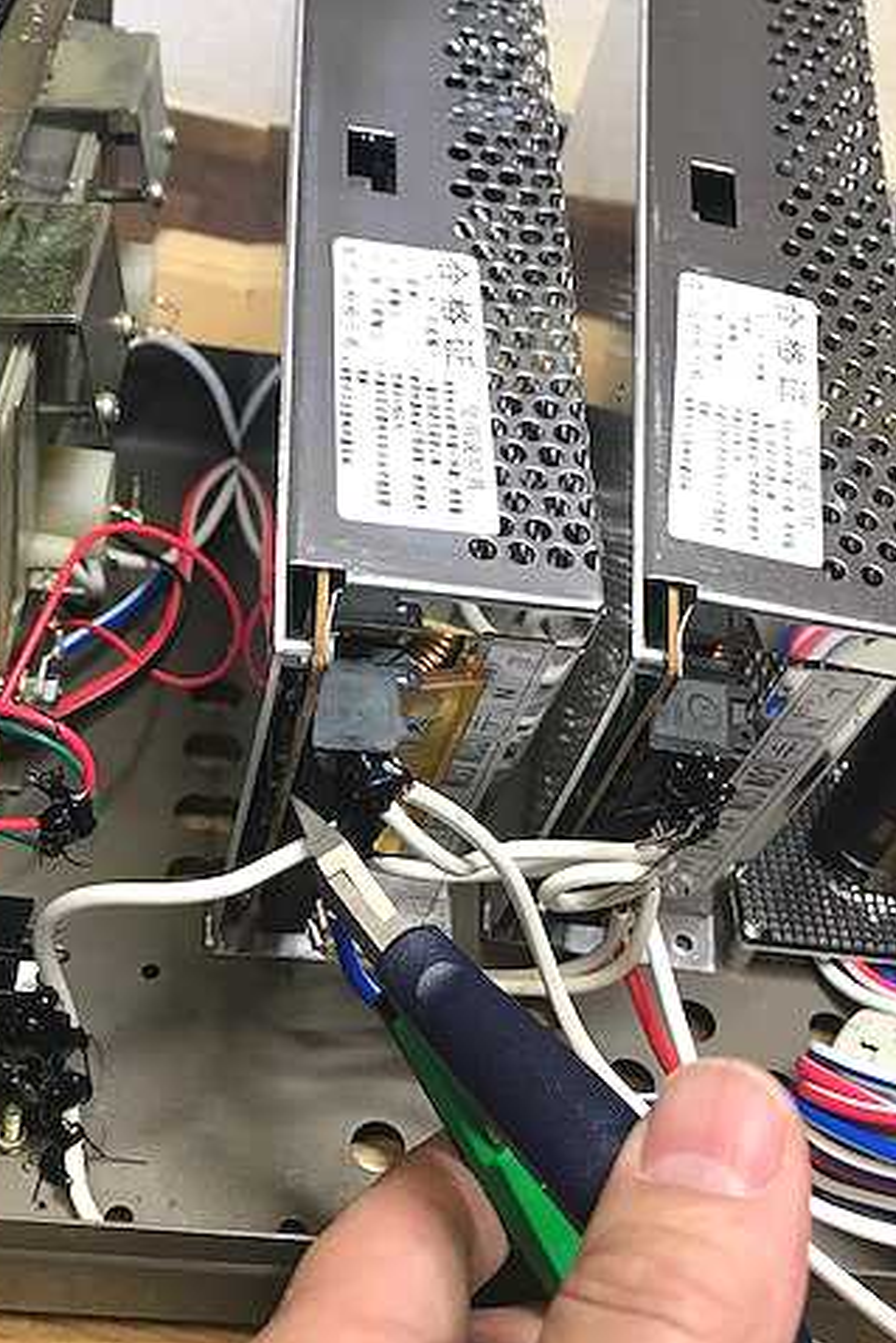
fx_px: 1455
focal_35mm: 39
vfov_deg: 49.5
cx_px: 407
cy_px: 672
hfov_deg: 34.2
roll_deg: -13.7
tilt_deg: -43.5
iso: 32
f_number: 1.8
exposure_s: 1/25
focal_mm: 3.99
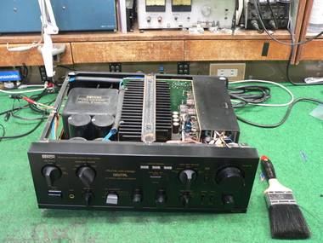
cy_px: 122
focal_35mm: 39
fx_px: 364
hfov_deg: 47.9
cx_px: 162
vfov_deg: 36.8
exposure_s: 1/6
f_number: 2.8
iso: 200
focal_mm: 6.5
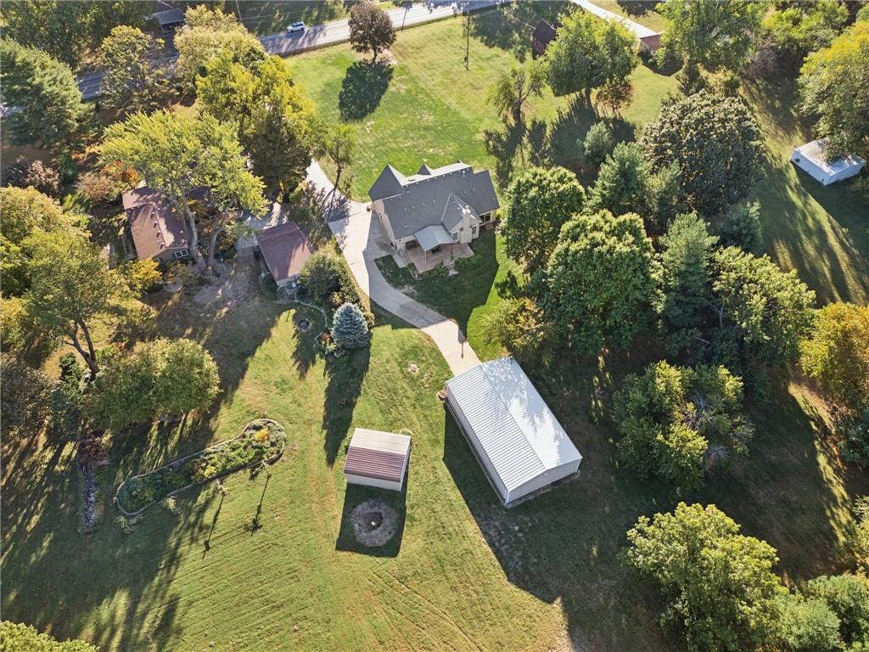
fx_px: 602
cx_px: 434
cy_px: 326
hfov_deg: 71.6
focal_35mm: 24
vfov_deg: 56.8
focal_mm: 6.72
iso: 120
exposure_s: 1/400
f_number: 1.7
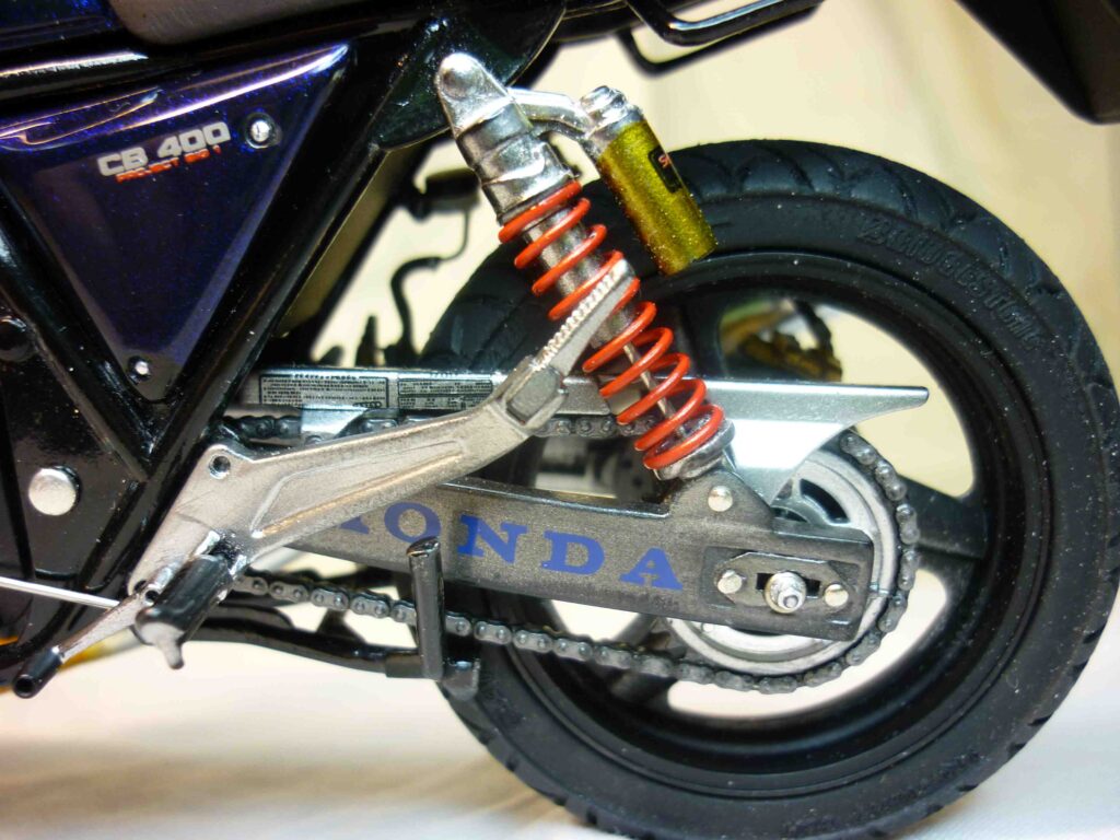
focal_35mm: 33
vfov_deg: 42.9
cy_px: 420
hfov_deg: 55.4
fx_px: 1068
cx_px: 560
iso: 125
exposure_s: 1/30
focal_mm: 5.5
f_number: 2.8
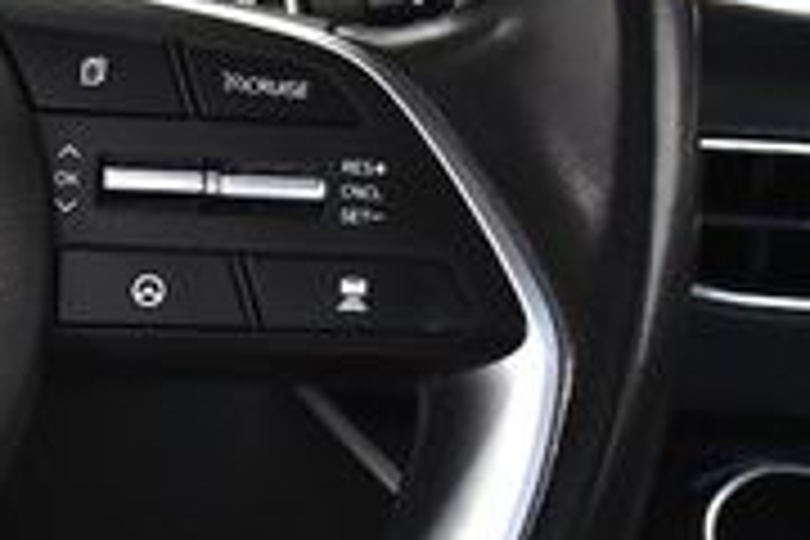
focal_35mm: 160
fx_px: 3600
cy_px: 542
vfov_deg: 8.5
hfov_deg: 12.1
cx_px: -486
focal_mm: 30
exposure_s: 1/320
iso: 2500
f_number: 4
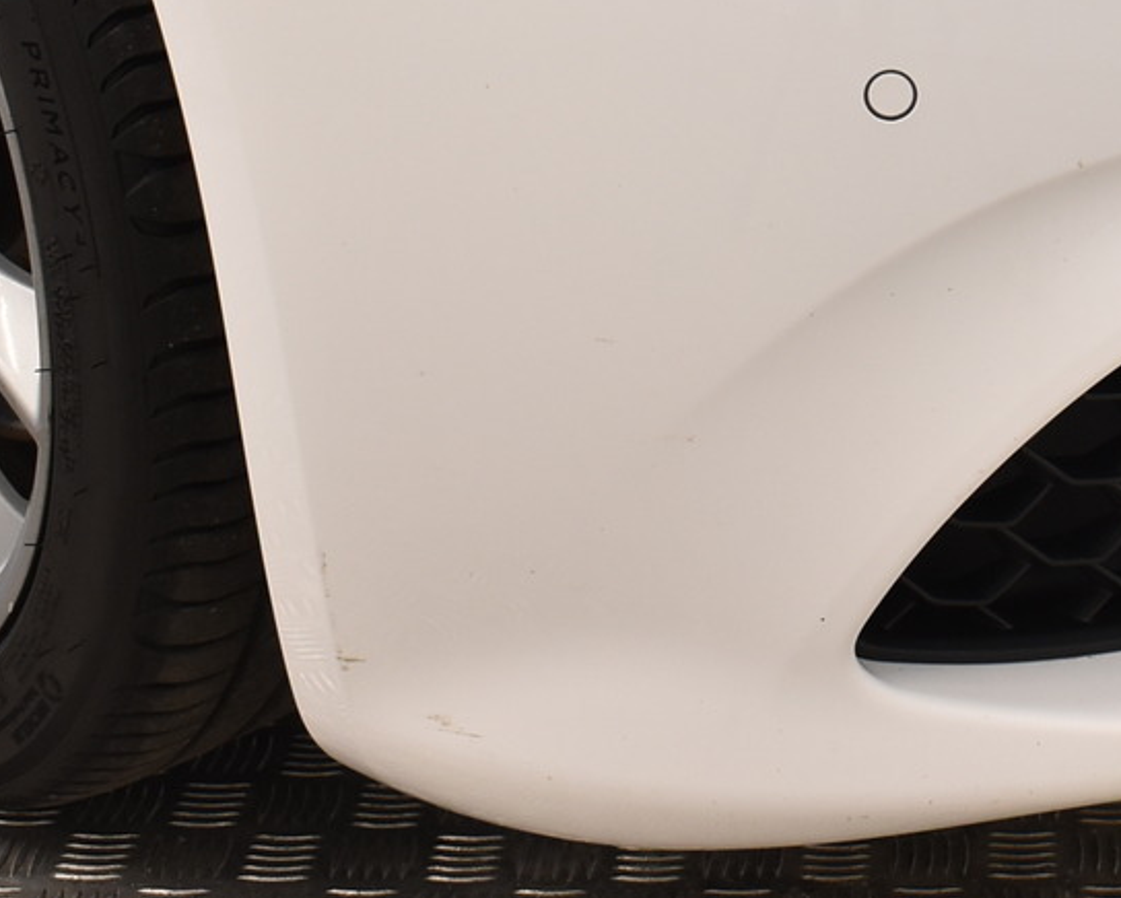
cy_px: -134
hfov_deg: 20.5
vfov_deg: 16.2
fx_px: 3054
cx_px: 964
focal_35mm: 92
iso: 500
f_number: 3.8
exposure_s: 1/40
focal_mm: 22
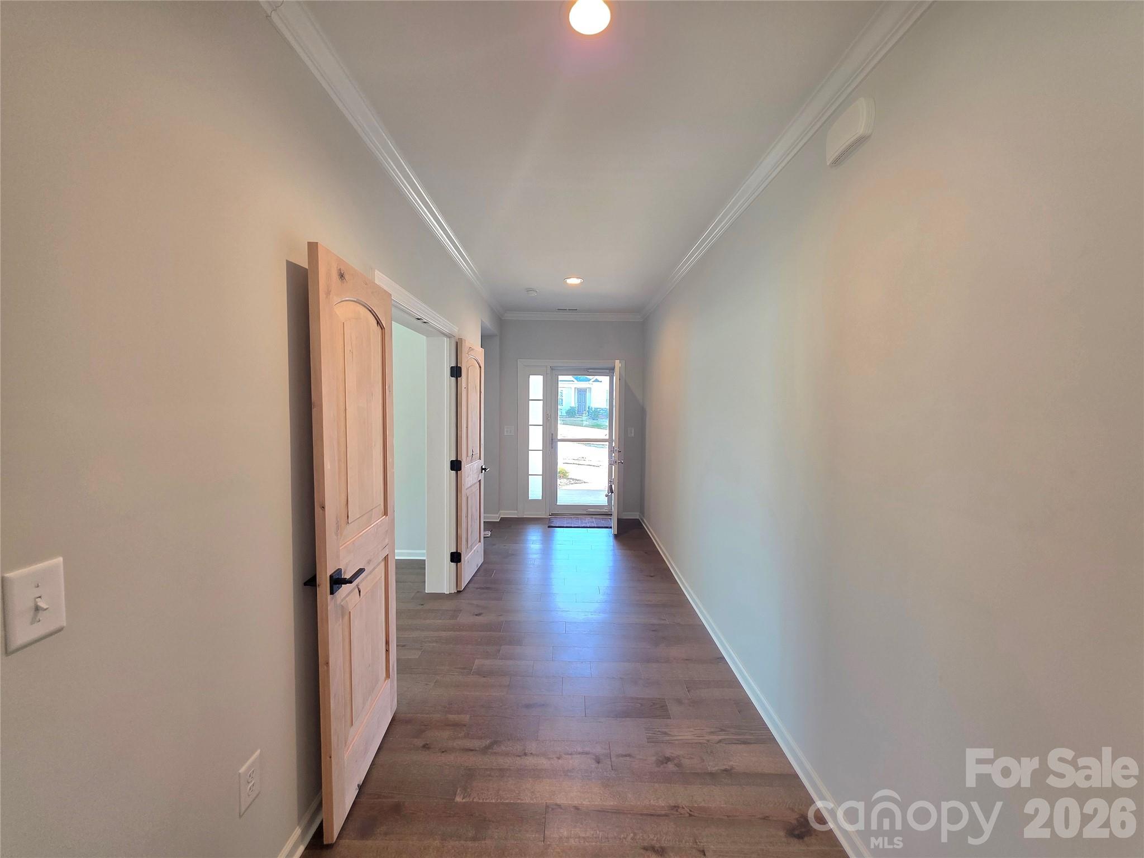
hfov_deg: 106.2
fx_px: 430
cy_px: 429
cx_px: 572
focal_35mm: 13
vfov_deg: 89.9
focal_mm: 2.2
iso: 100
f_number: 1.9
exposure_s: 1/120
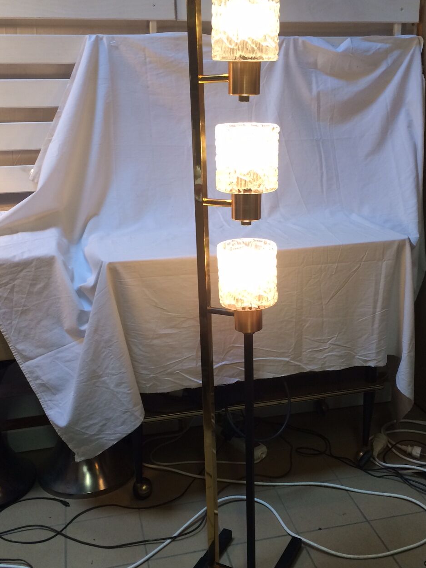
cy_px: 290
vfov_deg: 49.0
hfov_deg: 37.7
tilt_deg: -17.3
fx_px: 623
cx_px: 227
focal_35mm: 38
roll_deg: +2.1
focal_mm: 4.15
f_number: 2.2
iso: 50
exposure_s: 1/33
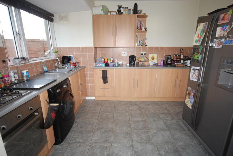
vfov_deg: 67.5
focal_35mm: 18
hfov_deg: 89.9
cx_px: 116
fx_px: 117
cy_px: 78
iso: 200
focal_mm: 12
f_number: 4.5
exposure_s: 1/60
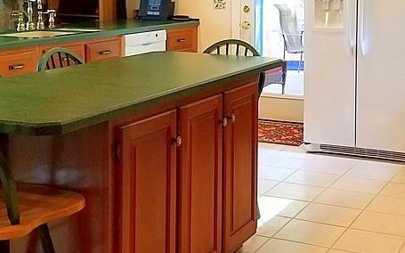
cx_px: 257
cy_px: 53
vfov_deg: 20.7
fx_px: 684
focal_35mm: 62
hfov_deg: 32.8
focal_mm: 4.2
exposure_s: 1/40
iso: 160
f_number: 1.7
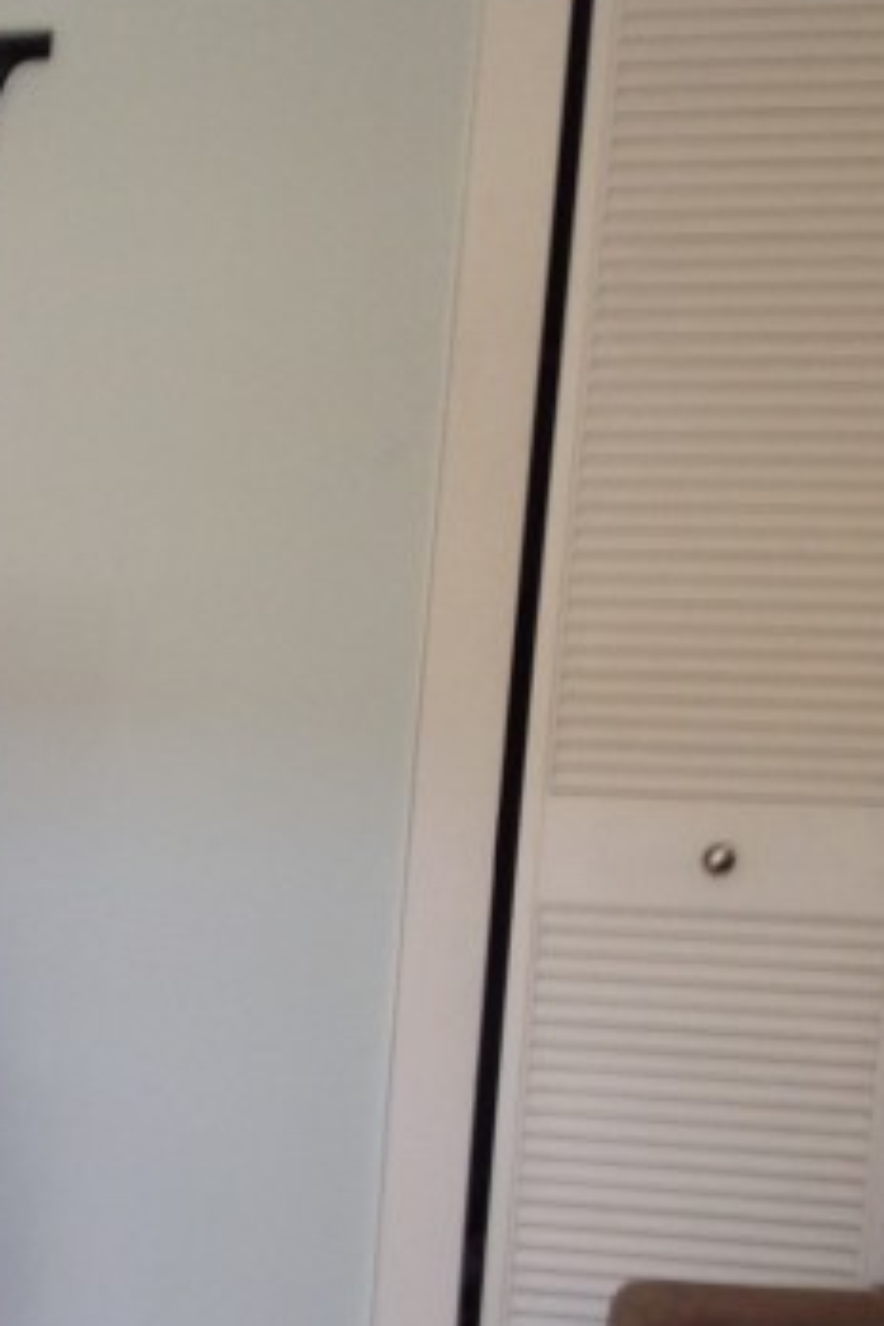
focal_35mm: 101
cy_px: 1101
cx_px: -846
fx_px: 3720
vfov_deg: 19.9
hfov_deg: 12.1
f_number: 2.4
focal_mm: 4.12
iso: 64
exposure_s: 1/24
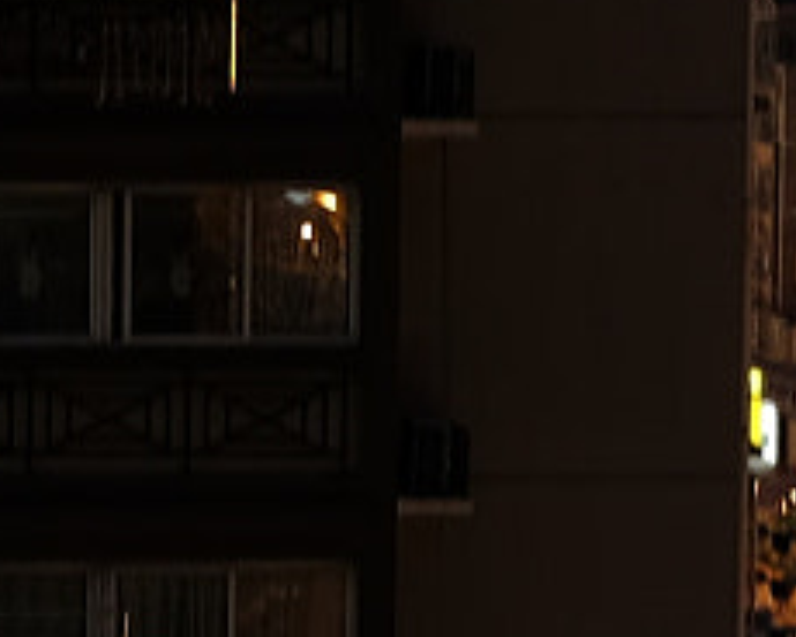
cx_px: -135
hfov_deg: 9.4
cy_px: 381
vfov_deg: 7.7
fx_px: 4759
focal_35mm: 202
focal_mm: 20.5
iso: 100
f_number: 4
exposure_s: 2.6
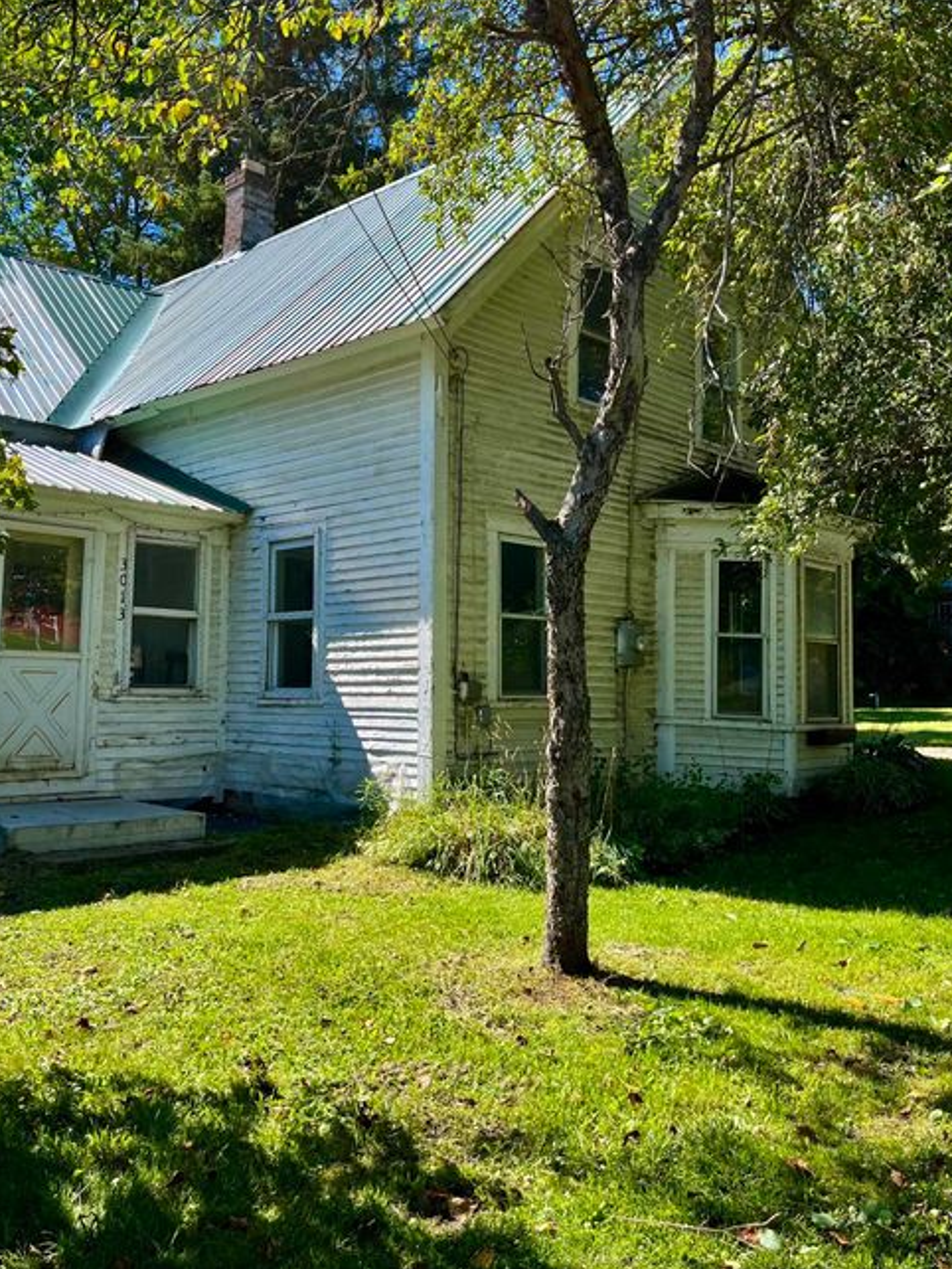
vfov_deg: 65.3
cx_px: 488
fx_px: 989
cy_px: 639
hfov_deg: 51.4
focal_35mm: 27
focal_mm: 5.1
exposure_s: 1/1294
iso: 50
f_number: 1.6
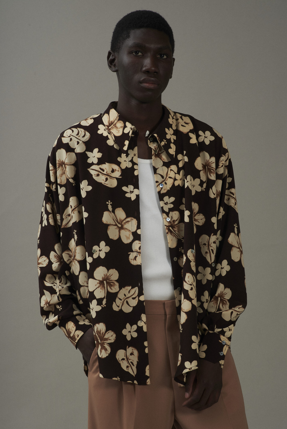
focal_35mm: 114
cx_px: 151
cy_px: 231
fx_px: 1362
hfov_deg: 12.0
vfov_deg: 17.9
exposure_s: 1/160
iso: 200
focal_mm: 105
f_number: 11
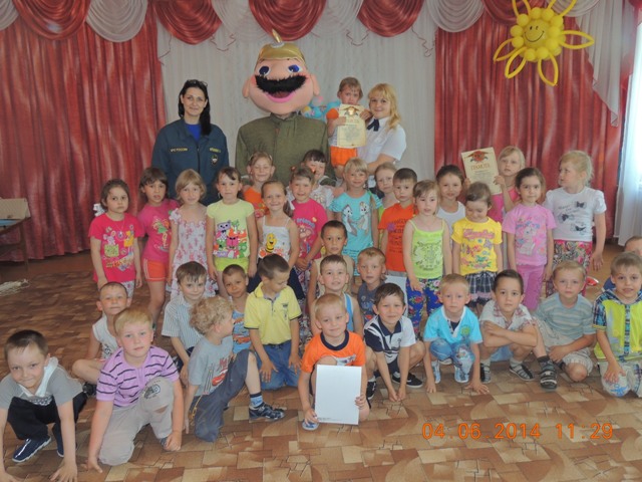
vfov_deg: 42.9
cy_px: 241
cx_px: 321
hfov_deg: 55.4
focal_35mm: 33
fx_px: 612
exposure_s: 1/30
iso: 200
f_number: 3.2
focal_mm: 5.8
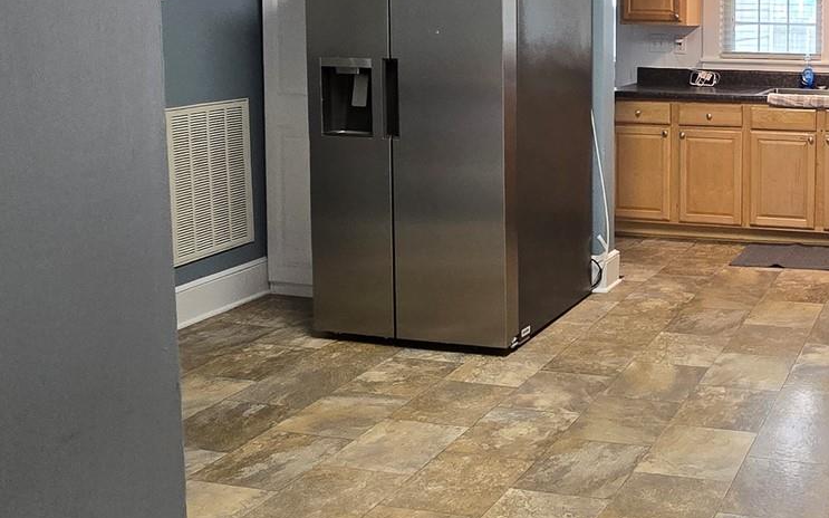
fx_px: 858
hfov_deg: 44.3
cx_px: 821
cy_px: 78
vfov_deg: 32.3
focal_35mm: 38
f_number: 2.2
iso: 160
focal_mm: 2.2
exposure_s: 1/60
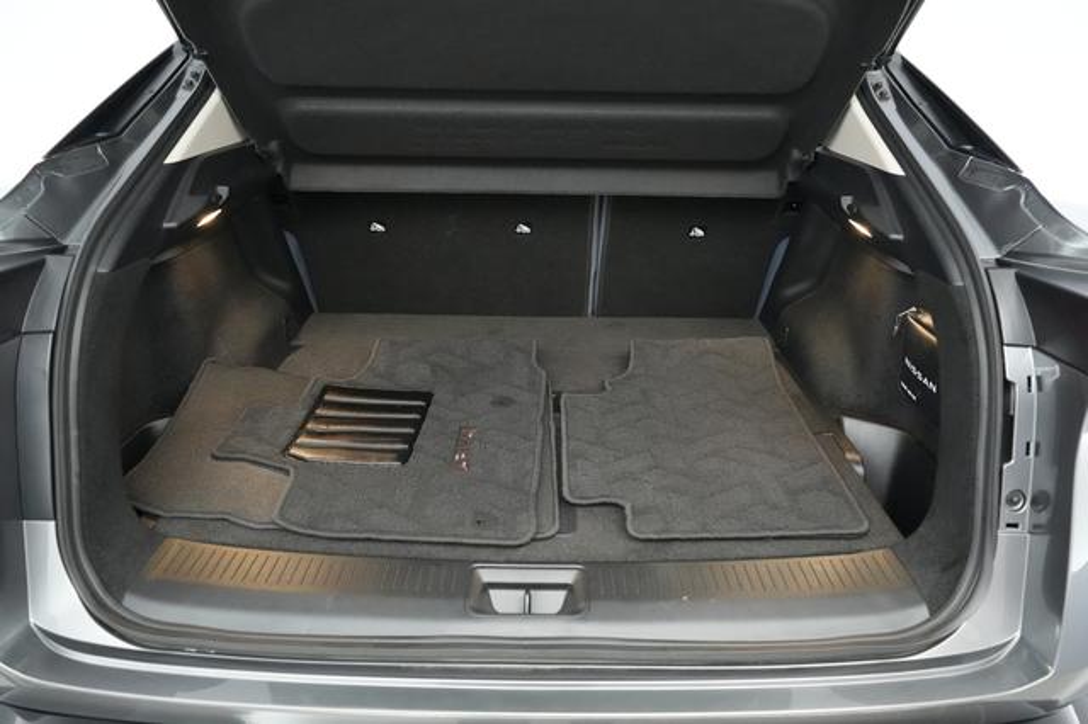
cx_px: 544
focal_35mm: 24
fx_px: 725
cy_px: 362
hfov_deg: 73.8
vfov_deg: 53.1
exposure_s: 1/160
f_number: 2.8
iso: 8000
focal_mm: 24
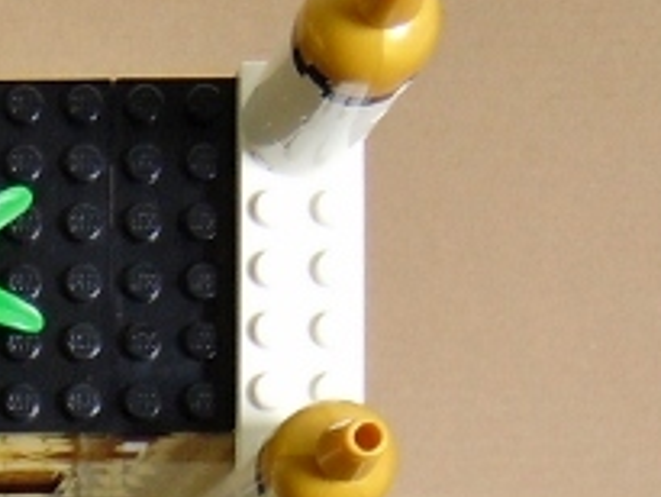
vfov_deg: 11.8
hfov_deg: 15.3
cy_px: 881
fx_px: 2235
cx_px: -374
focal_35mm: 117
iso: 200
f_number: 3.5
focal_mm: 5.4
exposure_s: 1/15
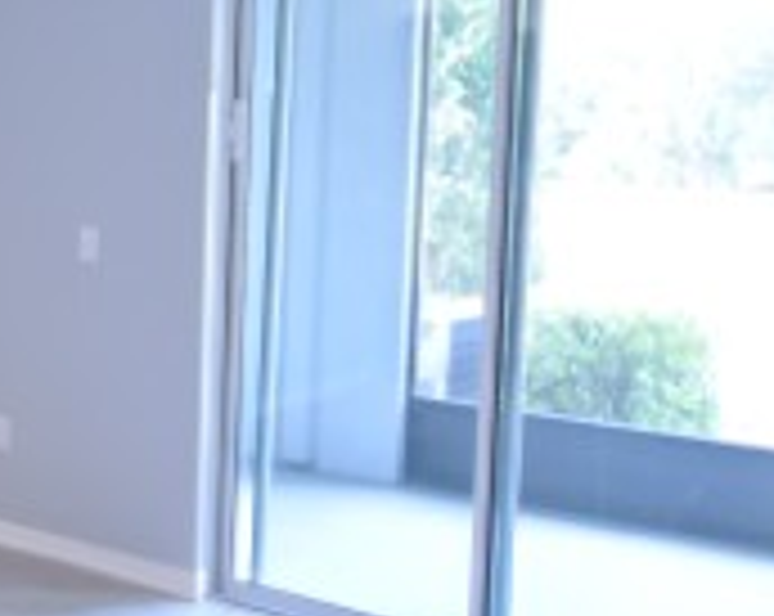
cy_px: 207
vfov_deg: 25.6
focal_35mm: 59
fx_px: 1349
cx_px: -36
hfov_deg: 29.4
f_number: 3.5
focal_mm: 10
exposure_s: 1/20
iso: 800
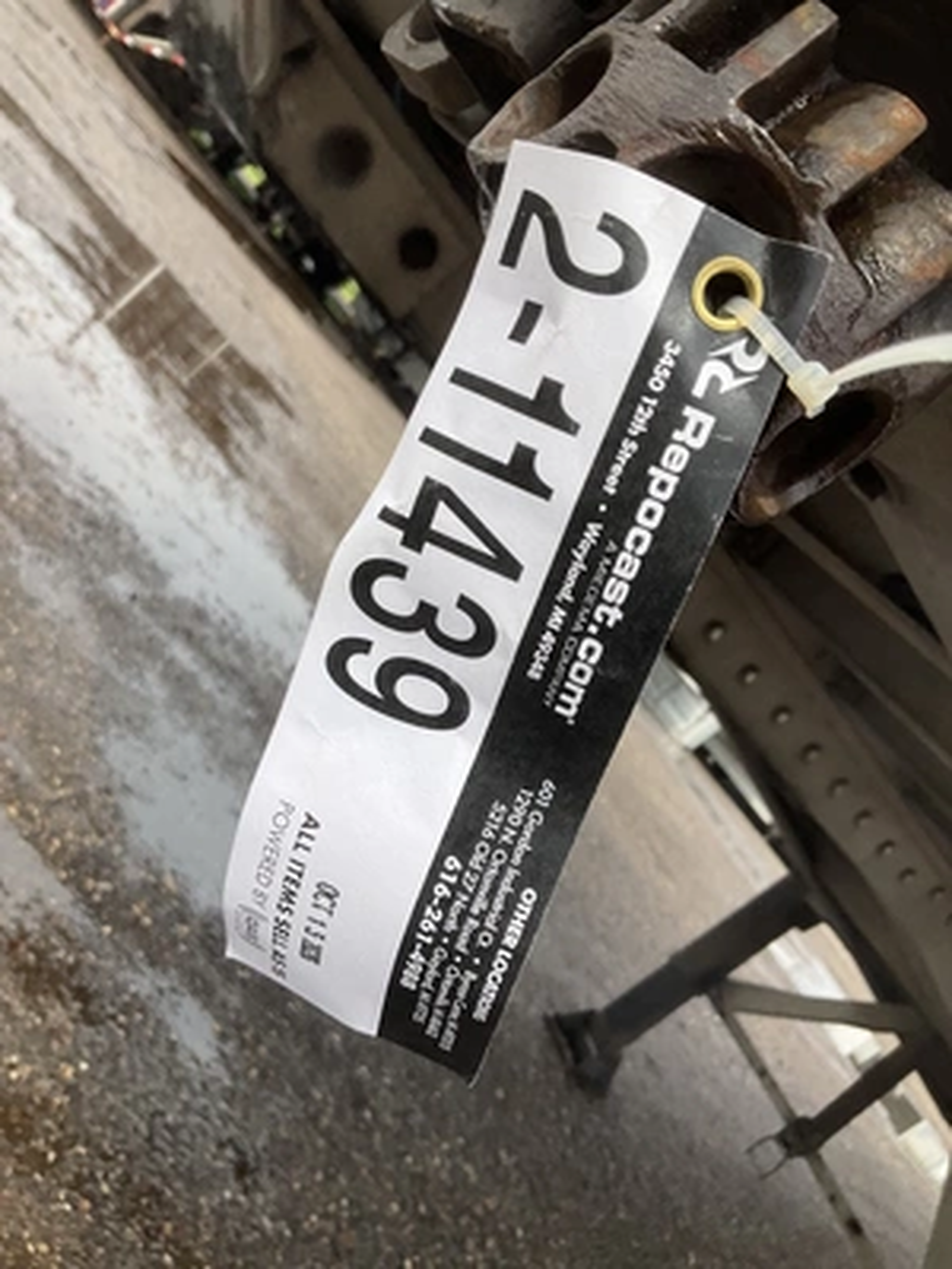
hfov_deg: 48.2
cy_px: 634
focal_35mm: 29
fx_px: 1063
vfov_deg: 61.7
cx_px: 476
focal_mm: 3
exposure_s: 1/635
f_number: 1.8
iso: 25
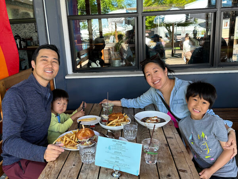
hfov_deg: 71.6
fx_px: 165
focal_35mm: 24
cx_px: 119
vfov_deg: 56.8
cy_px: 90
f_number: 1.78
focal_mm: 6.86
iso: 64
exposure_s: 1/120
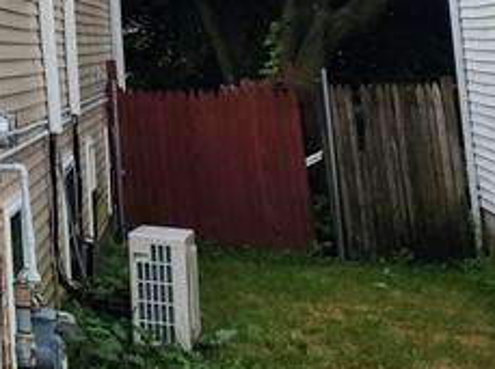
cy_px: -209
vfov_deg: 13.4
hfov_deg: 15.4
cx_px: -489
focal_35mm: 103
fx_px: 1471
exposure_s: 1/1376
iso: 12
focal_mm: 6.4
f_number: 1.8
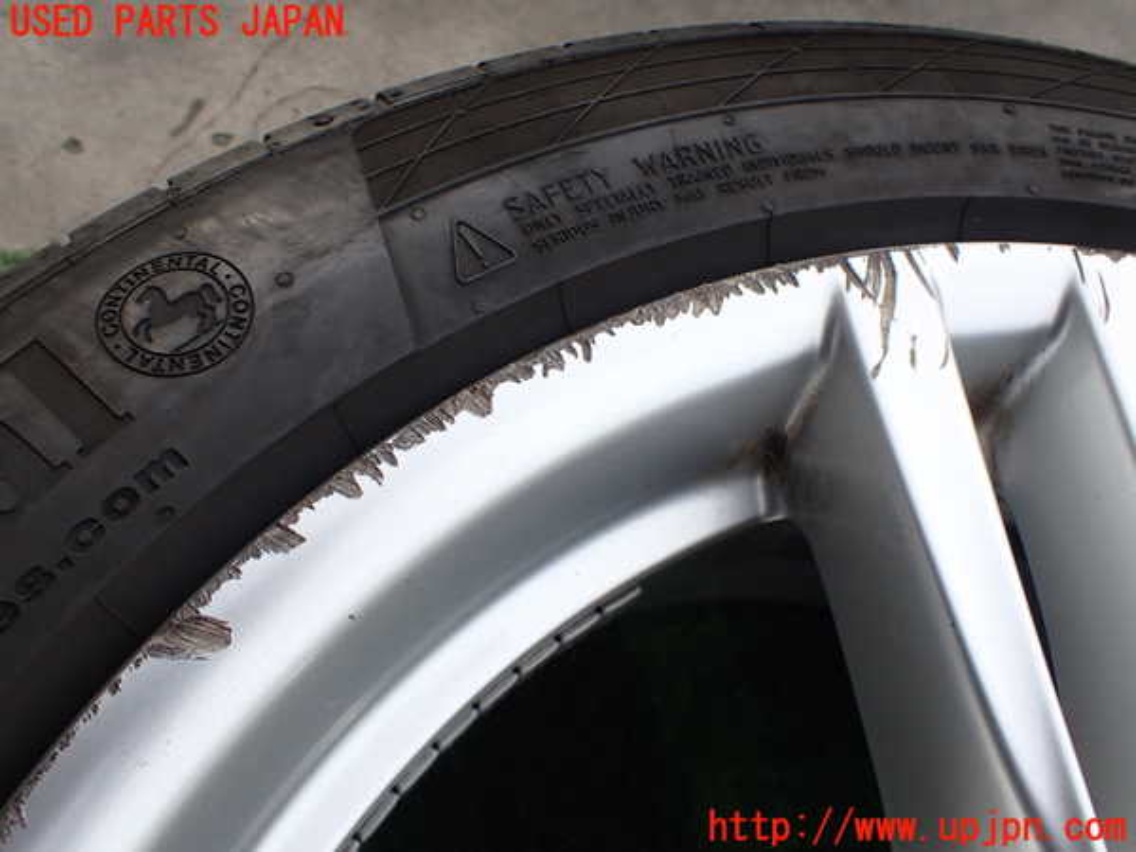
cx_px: 568
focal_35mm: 30
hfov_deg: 60.0
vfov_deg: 46.8
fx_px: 985
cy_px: 426
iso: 100
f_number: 3.2
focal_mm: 5.4
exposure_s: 1/200
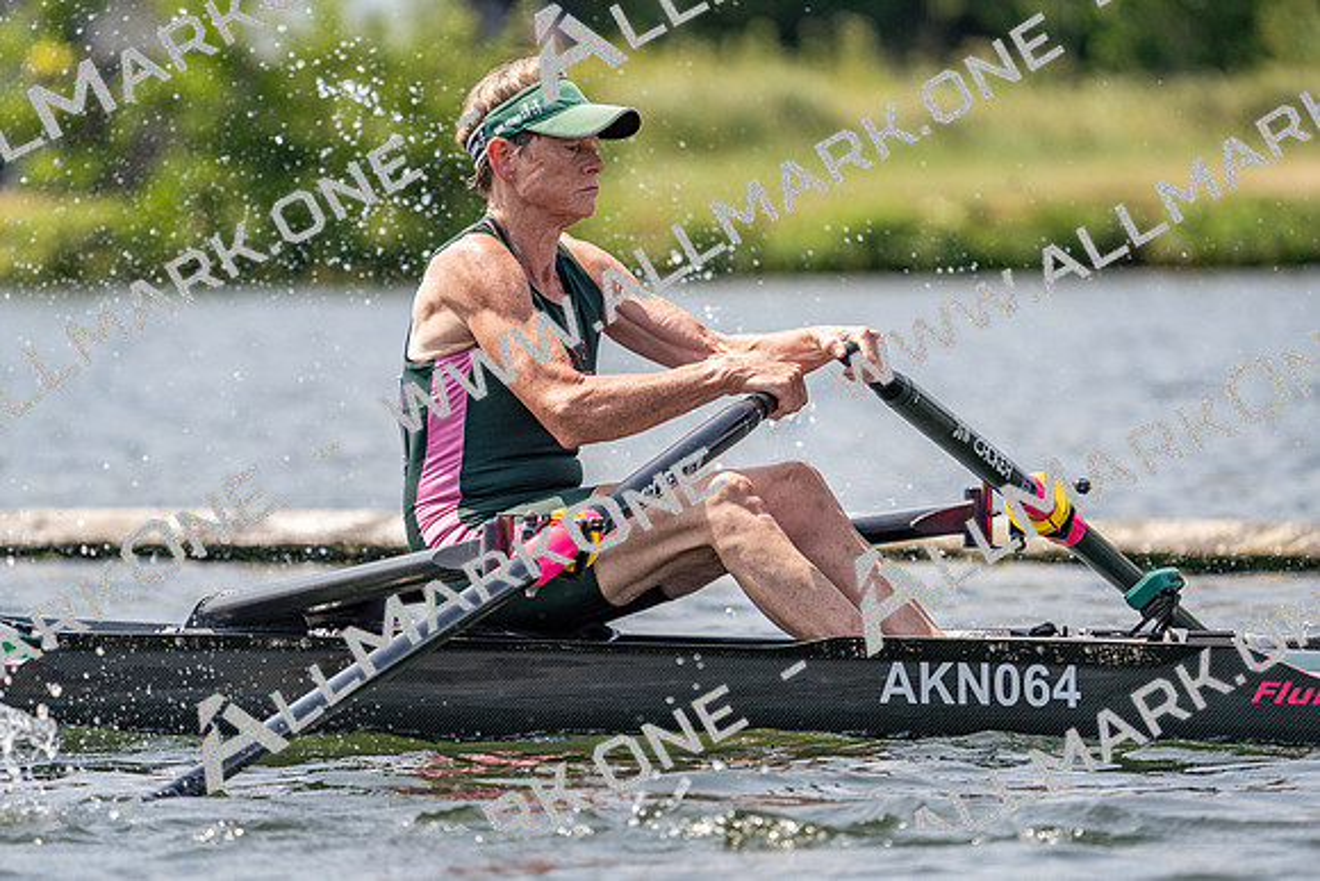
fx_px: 13789
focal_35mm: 376
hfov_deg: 5.5
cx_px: 660
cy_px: 440
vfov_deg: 3.7
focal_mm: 376
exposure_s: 1/1600
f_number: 6.3
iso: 250
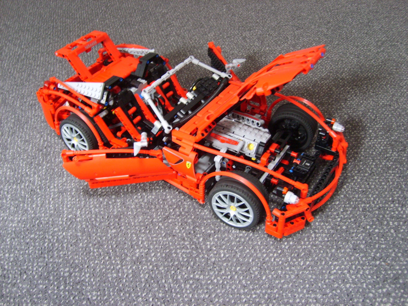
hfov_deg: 52.6
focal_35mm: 35
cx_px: 204
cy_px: 153
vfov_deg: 40.7
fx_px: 413
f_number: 2.8
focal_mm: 5.8
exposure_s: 1/4
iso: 139
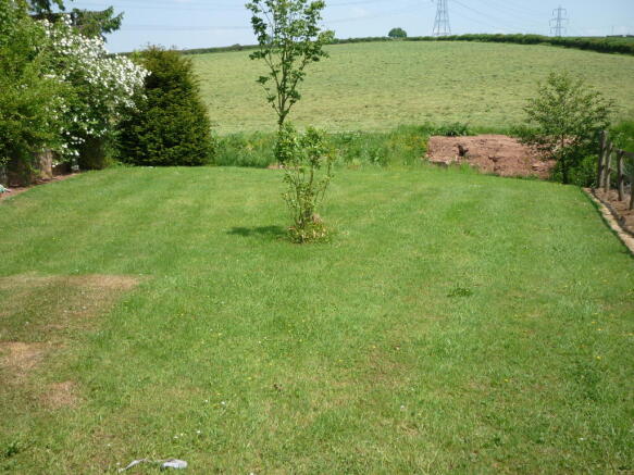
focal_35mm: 33
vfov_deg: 42.9
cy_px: 238
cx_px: 317
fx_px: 604
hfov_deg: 55.4
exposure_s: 1/800
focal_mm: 5.5
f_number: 2.8
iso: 80
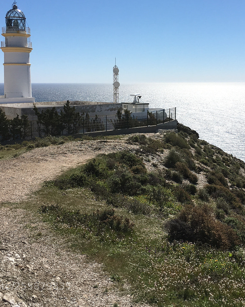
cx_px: 159
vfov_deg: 39.3
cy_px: 120
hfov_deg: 31.9
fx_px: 426
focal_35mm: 47
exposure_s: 1/3344
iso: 25
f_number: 2.2
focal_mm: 4.15
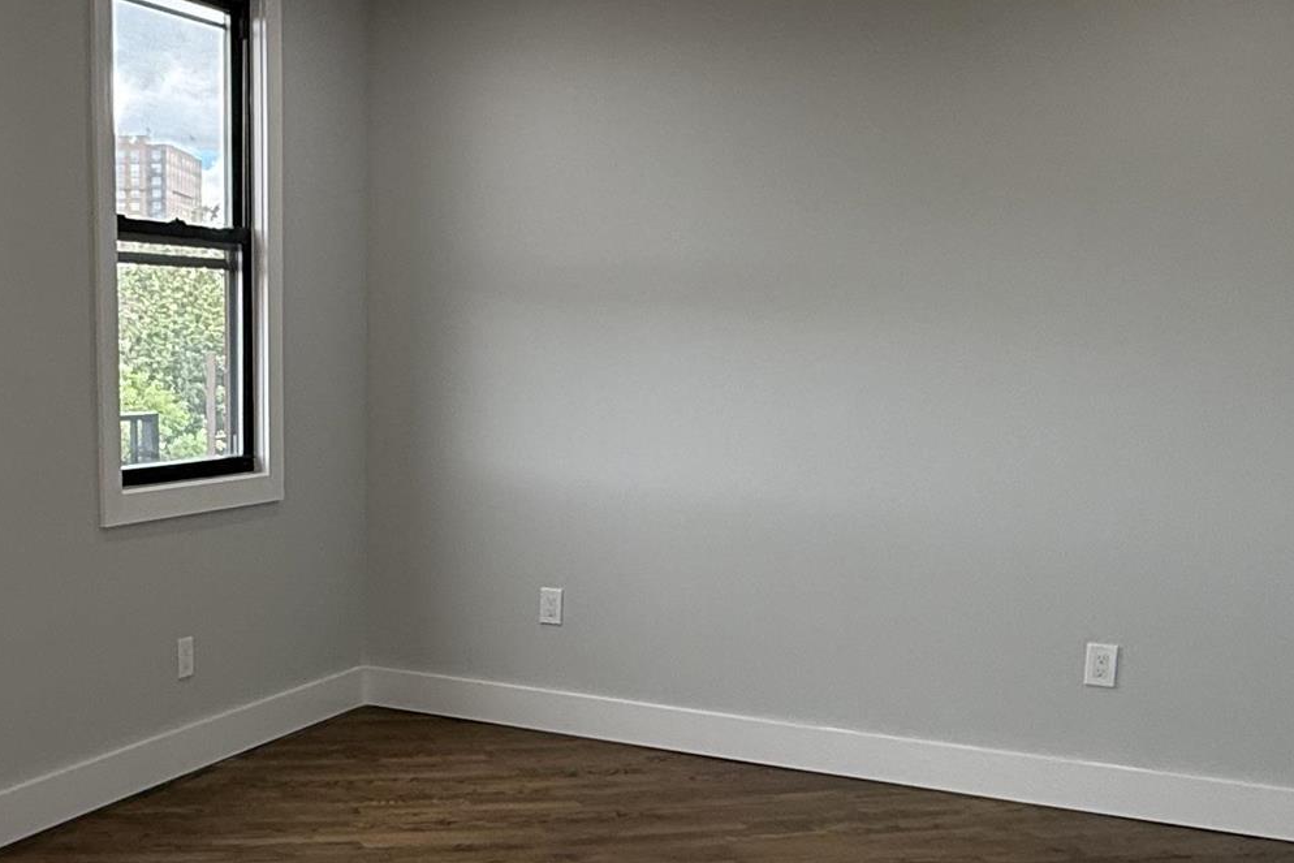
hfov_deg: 41.8
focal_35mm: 45
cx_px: 264
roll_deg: -0.3
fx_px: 1618
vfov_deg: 29.7
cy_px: 552
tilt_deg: -6.0
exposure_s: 1/99
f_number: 2.2
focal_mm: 2.22
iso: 64
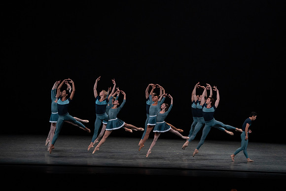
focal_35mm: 146
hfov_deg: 14.1
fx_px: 1160
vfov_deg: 9.4
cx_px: 143
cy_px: 96
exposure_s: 1/400
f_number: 7.1
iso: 5000
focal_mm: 146
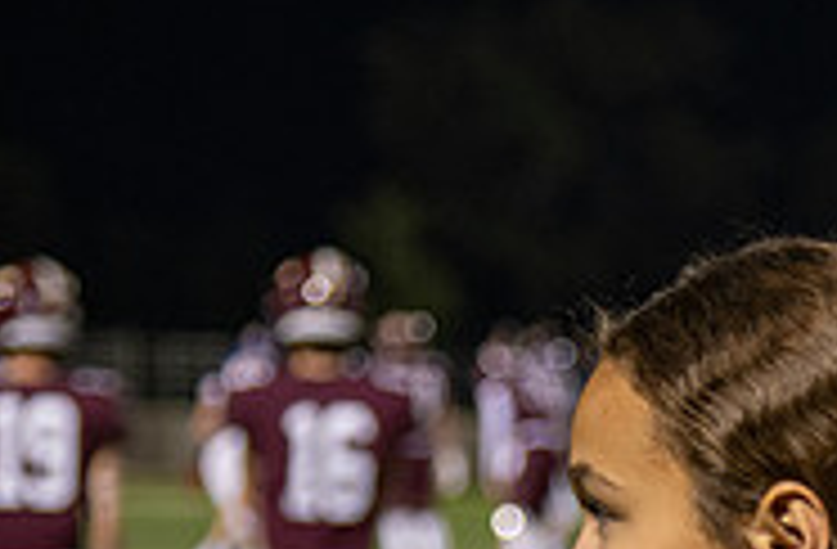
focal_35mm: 277
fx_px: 6408
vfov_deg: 4.9
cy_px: 877
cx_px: 942
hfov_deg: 7.4
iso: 640
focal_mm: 75
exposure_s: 1/100
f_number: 4
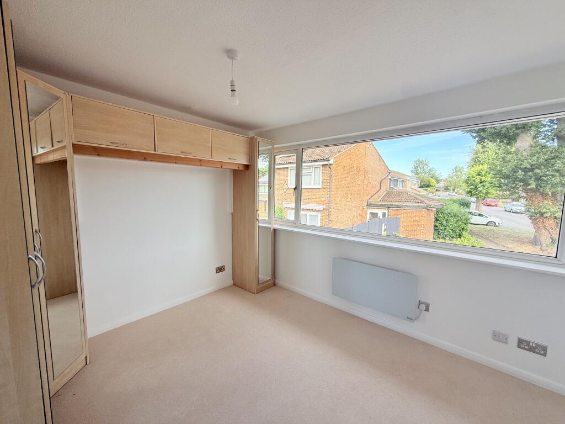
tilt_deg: -5.6
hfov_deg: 102.1
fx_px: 229
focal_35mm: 14
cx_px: 282
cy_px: 212
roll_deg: -0.9
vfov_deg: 85.7
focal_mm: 2.22
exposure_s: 1/207
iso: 50
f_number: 2.2
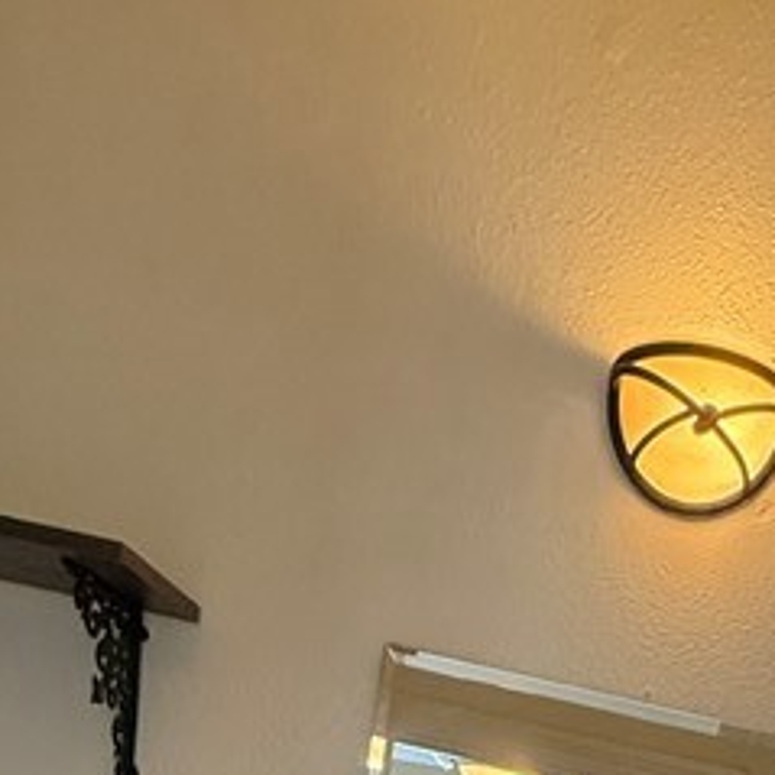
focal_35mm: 53
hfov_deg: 31.8
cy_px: 1550
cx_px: 538
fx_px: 1342
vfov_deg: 19.1
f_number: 2.2
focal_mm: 2.22
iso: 500
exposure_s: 1/120
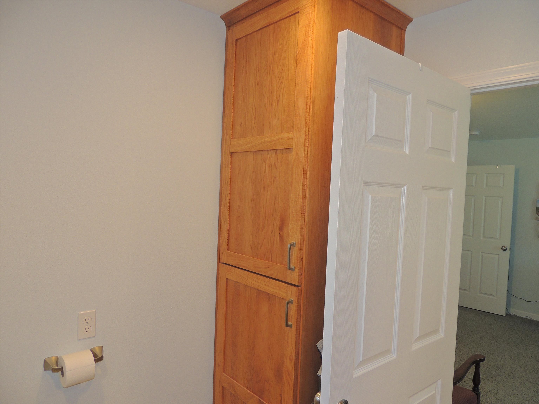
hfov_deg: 71.6
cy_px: 202
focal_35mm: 24
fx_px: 374
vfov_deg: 56.8
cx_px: 270
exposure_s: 1/40
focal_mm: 4.3
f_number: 3
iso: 220
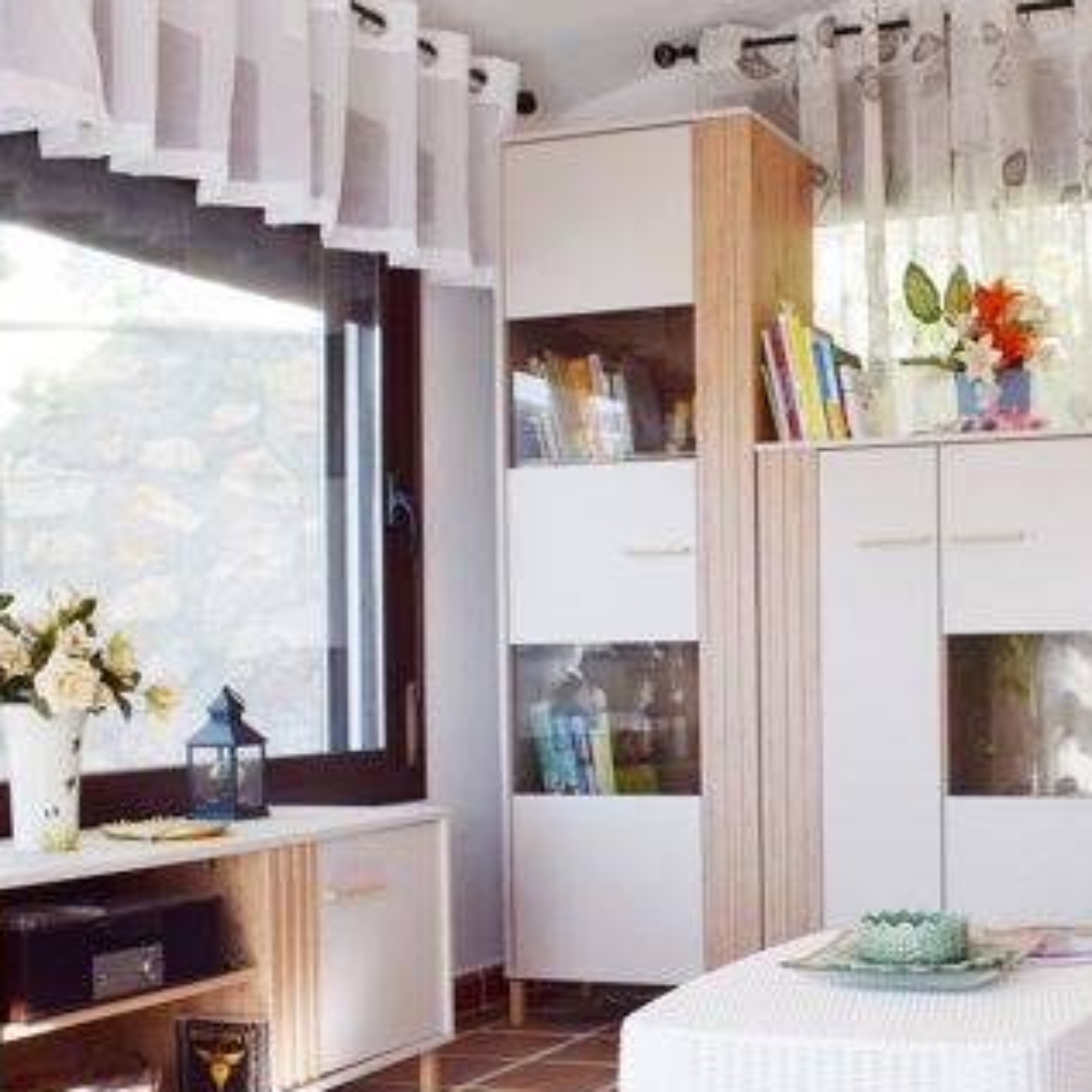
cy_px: 673
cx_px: 856
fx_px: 1820
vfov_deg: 33.3
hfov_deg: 32.6
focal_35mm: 51
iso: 400
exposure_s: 1/160
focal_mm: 18
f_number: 6.3
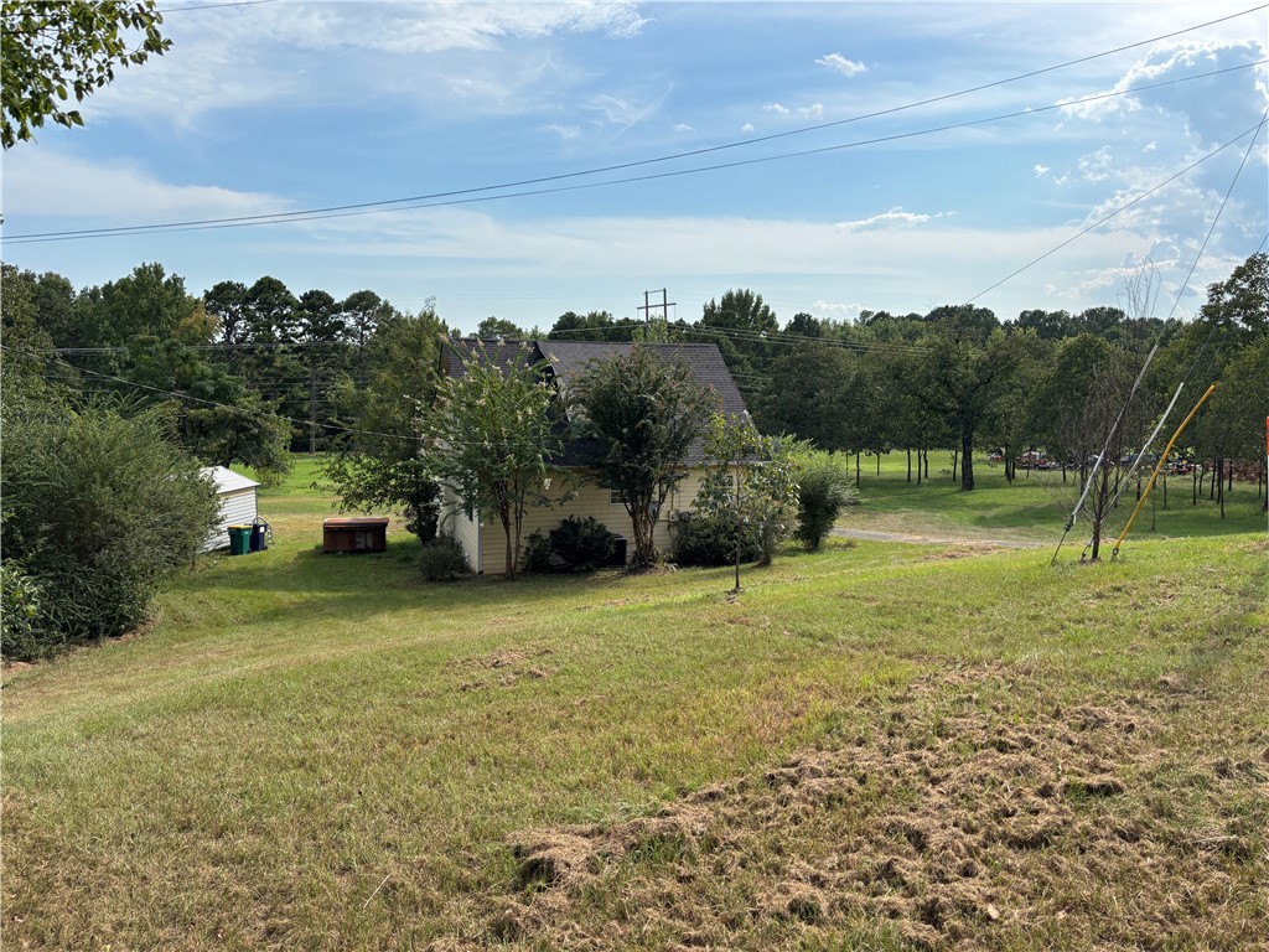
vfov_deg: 53.1
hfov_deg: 67.3
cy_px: 476
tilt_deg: -5.8
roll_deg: -0.7
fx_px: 953
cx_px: 634
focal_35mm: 26
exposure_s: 1/3650
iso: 50
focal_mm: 5.96
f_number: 1.6
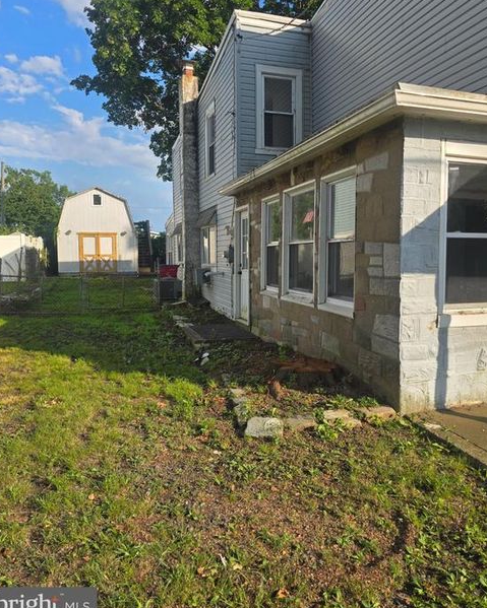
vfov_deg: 68.0
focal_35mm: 25
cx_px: 241
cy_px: 285
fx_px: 451
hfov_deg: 56.8
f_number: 1.7
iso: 12
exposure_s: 1/465
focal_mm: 6.3
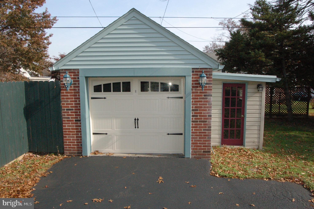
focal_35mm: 26
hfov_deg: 70.5
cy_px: 104
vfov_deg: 50.3
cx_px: 157
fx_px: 222
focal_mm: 17
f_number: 13
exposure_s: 1/500
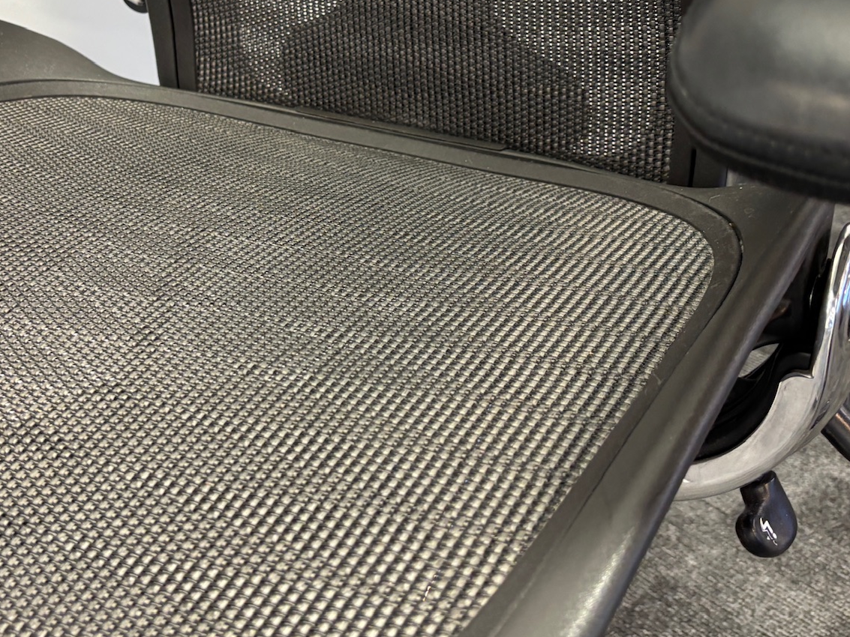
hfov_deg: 40.2
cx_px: 335
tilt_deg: -27.6
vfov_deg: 30.4
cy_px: 160
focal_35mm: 47
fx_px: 1154
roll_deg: +2.1
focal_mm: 5.96
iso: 200
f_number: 1.6
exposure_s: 1/50
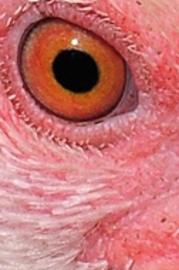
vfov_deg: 1.0
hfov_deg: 0.6
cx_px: 202
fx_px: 15928
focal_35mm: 2128
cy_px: 68
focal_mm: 300
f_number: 8
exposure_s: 1/1250
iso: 400
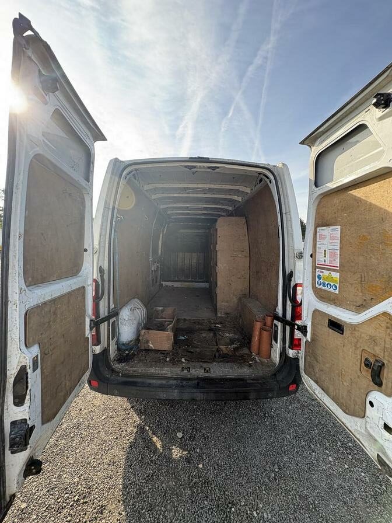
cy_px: 262
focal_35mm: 14
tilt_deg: +2.6
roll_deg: -2.2
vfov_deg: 102.1
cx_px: 196
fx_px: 211
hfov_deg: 85.7
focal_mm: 2.22
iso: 40
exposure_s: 1/165
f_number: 2.2
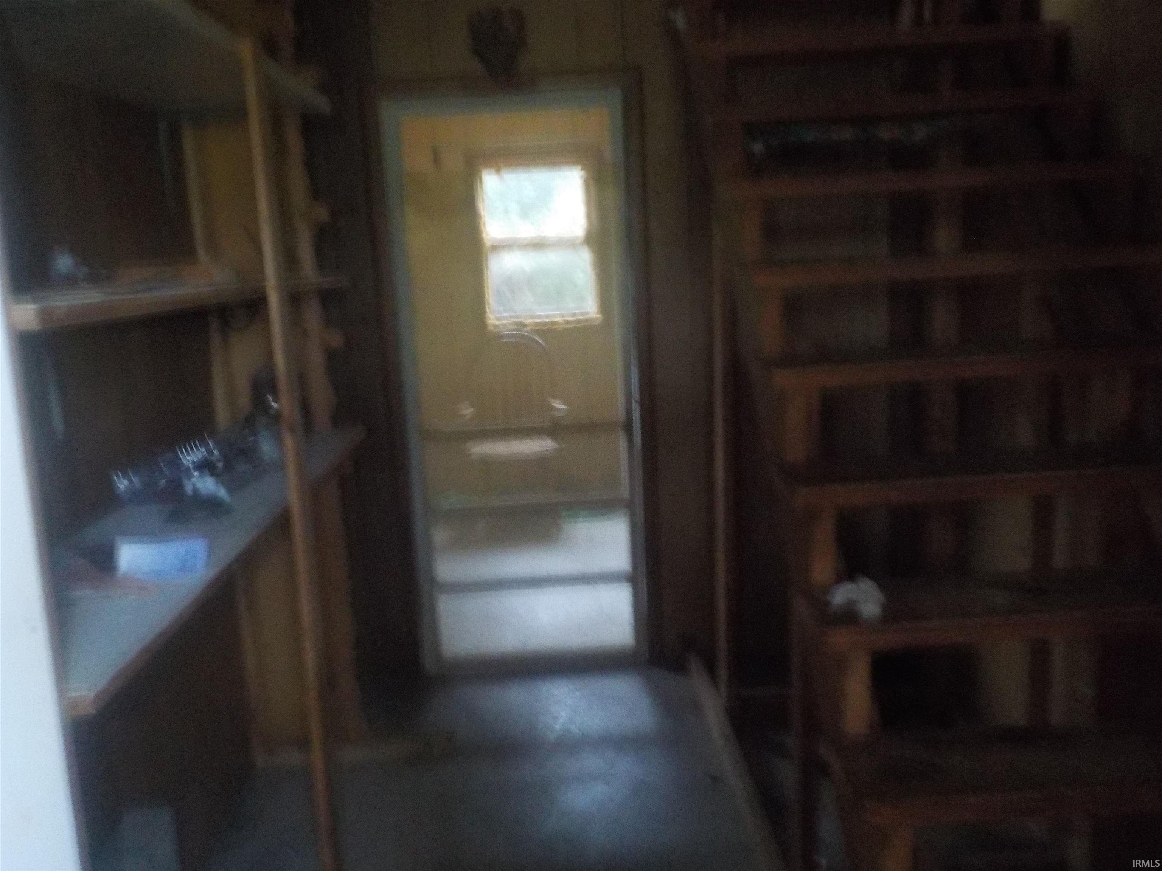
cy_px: 436
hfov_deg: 60.0
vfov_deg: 46.8
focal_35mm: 30
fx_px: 1007
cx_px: 581
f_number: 3.3
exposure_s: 1/8
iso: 800
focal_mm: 4.1
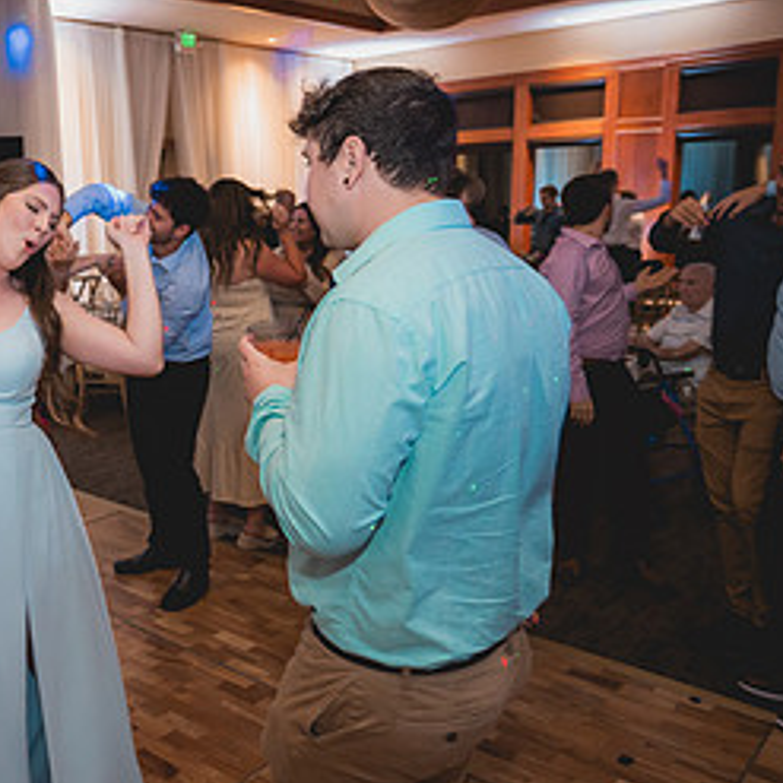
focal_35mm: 34
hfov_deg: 42.6
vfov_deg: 48.3
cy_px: 331
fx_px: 870
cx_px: 22
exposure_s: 1/50
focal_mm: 17
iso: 2500
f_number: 2.8
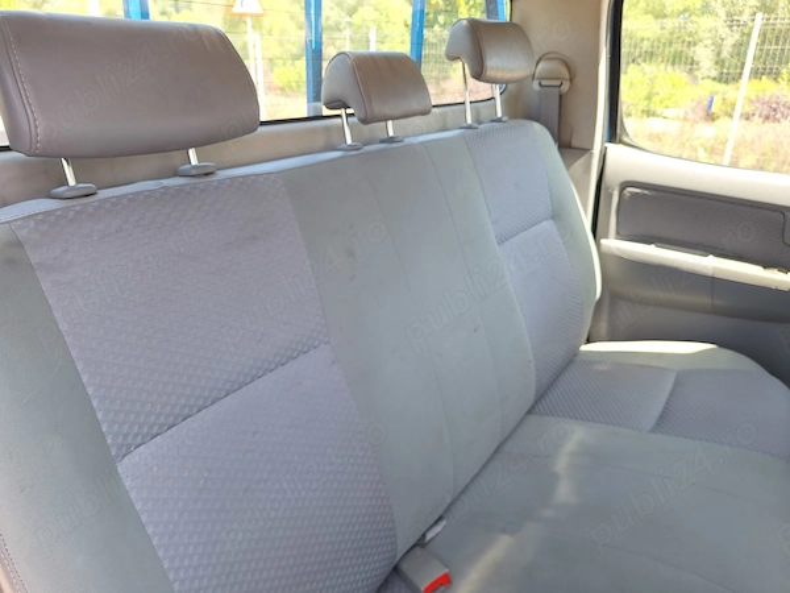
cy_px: 296
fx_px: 525
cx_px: 395
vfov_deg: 58.9
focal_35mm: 23
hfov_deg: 73.9
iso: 40
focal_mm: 5.54
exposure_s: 1/207
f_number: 1.8
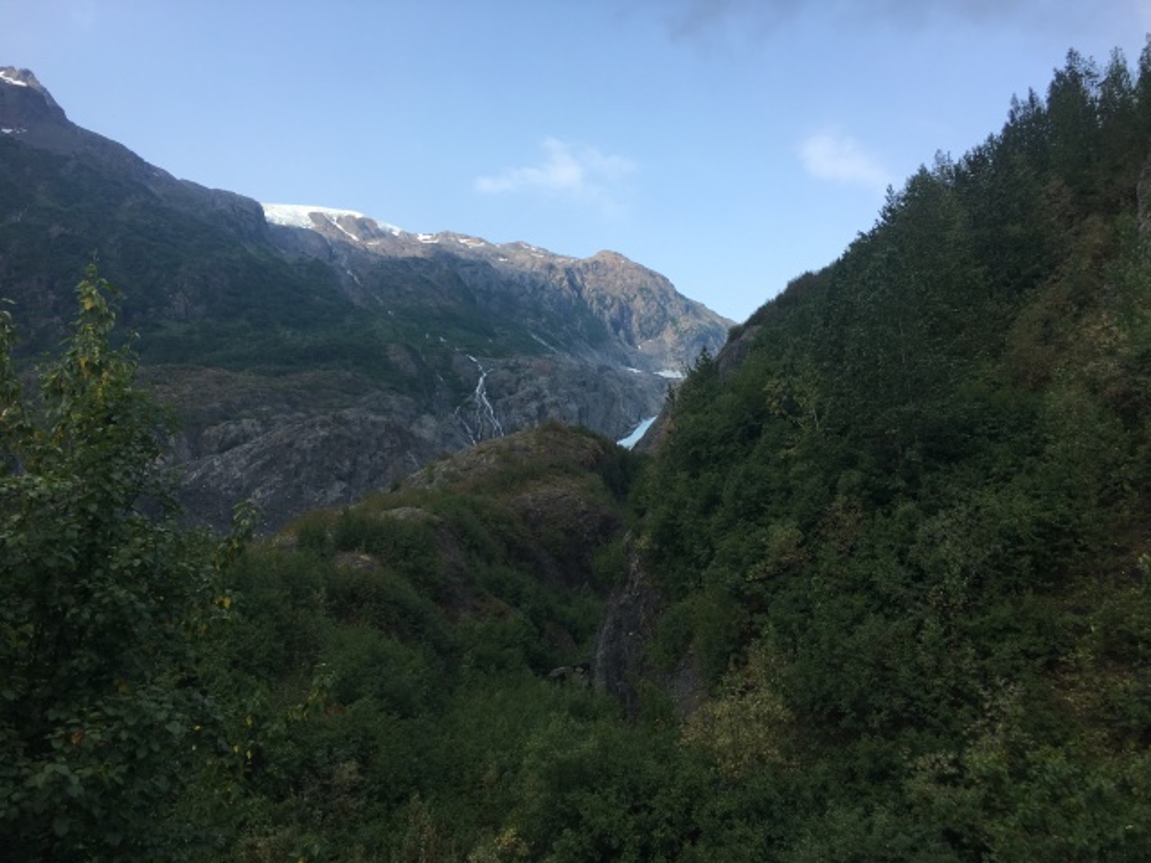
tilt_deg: +8.1
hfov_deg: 61.7
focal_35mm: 29
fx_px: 964
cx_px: 576
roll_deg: +0.5
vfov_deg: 48.2
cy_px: 432
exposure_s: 1/1068
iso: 25
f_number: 2.2
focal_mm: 4.15
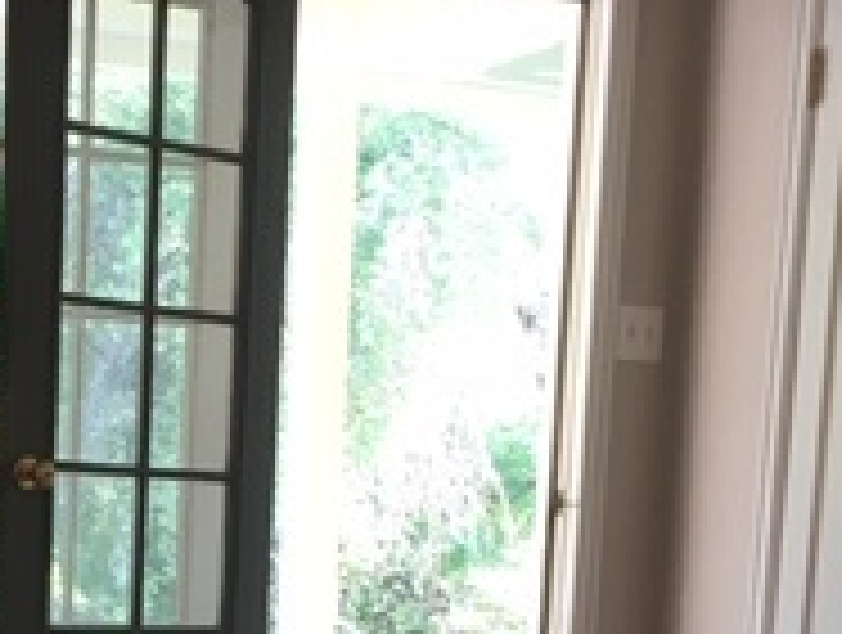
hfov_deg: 19.6
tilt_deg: -7.8
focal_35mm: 99
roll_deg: -2.0
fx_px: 2413
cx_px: 189
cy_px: 850
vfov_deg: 14.3
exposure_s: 1/30
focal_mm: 4.15
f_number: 2.2
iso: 32
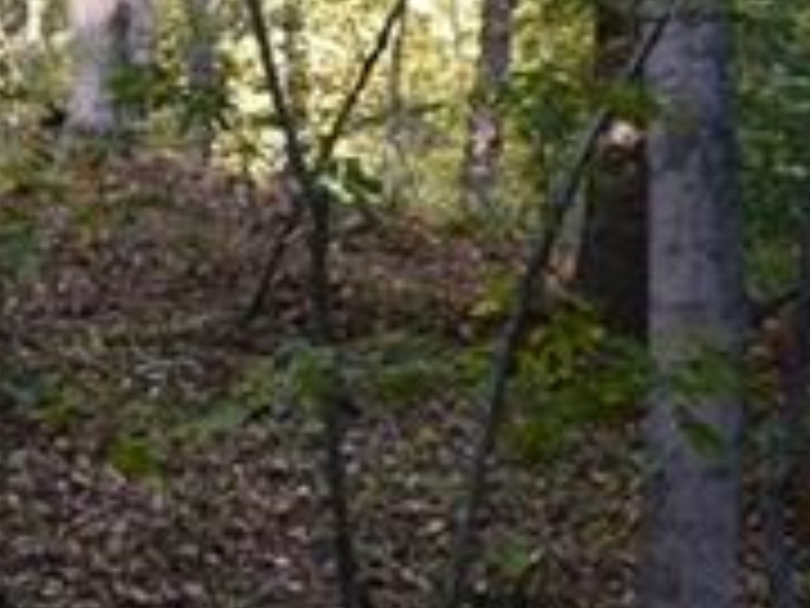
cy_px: 158
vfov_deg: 6.2
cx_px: -554
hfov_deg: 8.1
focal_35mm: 238
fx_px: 5563
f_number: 7.1
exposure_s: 1/30
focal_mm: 29
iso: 400
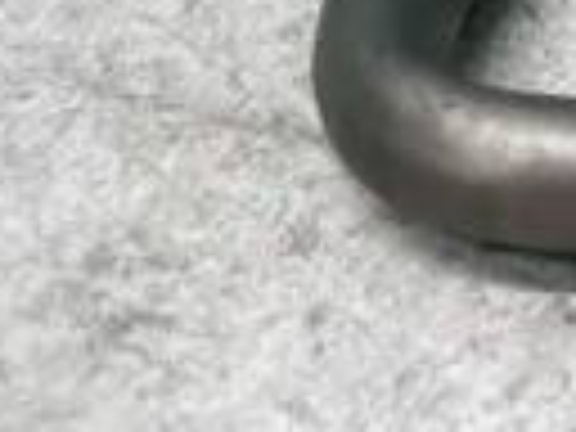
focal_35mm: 130
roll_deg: +1.1
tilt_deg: -24.9
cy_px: -392
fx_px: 2163
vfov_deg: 10.6
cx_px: 1084
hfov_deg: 13.4
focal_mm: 4.2
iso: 100
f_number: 1.6
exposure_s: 1/100
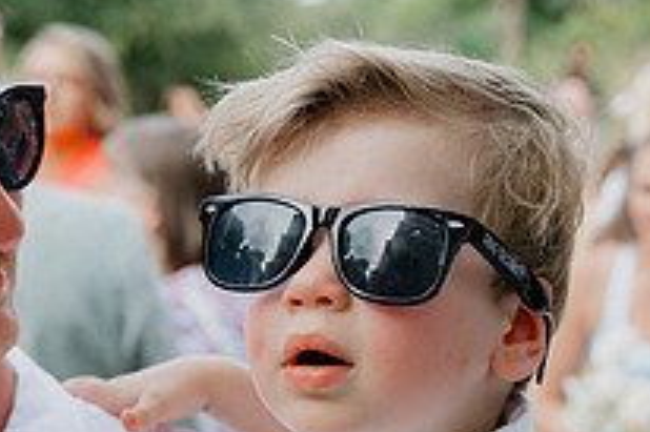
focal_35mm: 107
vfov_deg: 12.8
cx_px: 303
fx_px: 1930
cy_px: 273
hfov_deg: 19.1
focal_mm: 38
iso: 250
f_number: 4
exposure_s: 1/640
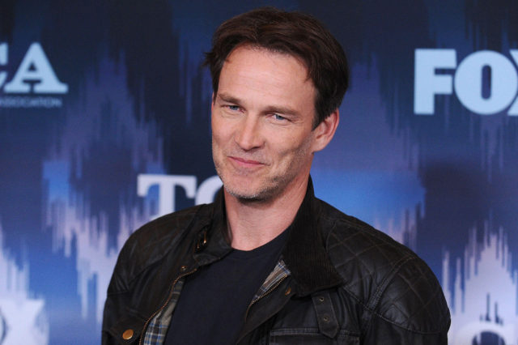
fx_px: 1467
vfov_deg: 13.4
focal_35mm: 102
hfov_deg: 20.0
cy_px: 172
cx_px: 259
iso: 3200
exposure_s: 1/250
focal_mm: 102
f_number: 3.2
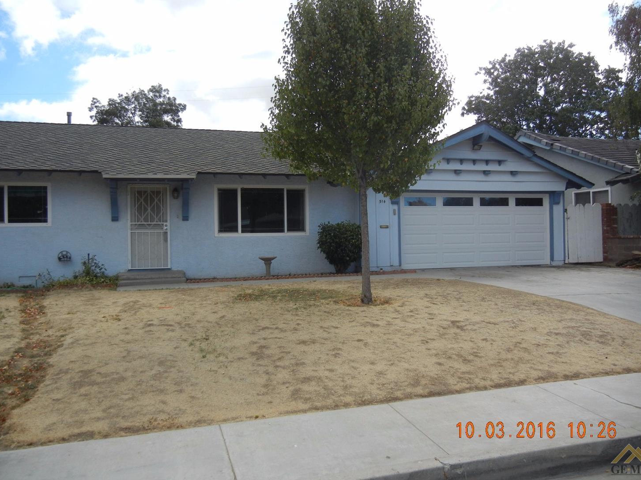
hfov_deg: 58.4
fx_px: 574
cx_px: 328
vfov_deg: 45.4
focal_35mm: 31
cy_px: 234
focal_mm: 5.4
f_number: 7
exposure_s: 1/272
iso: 160
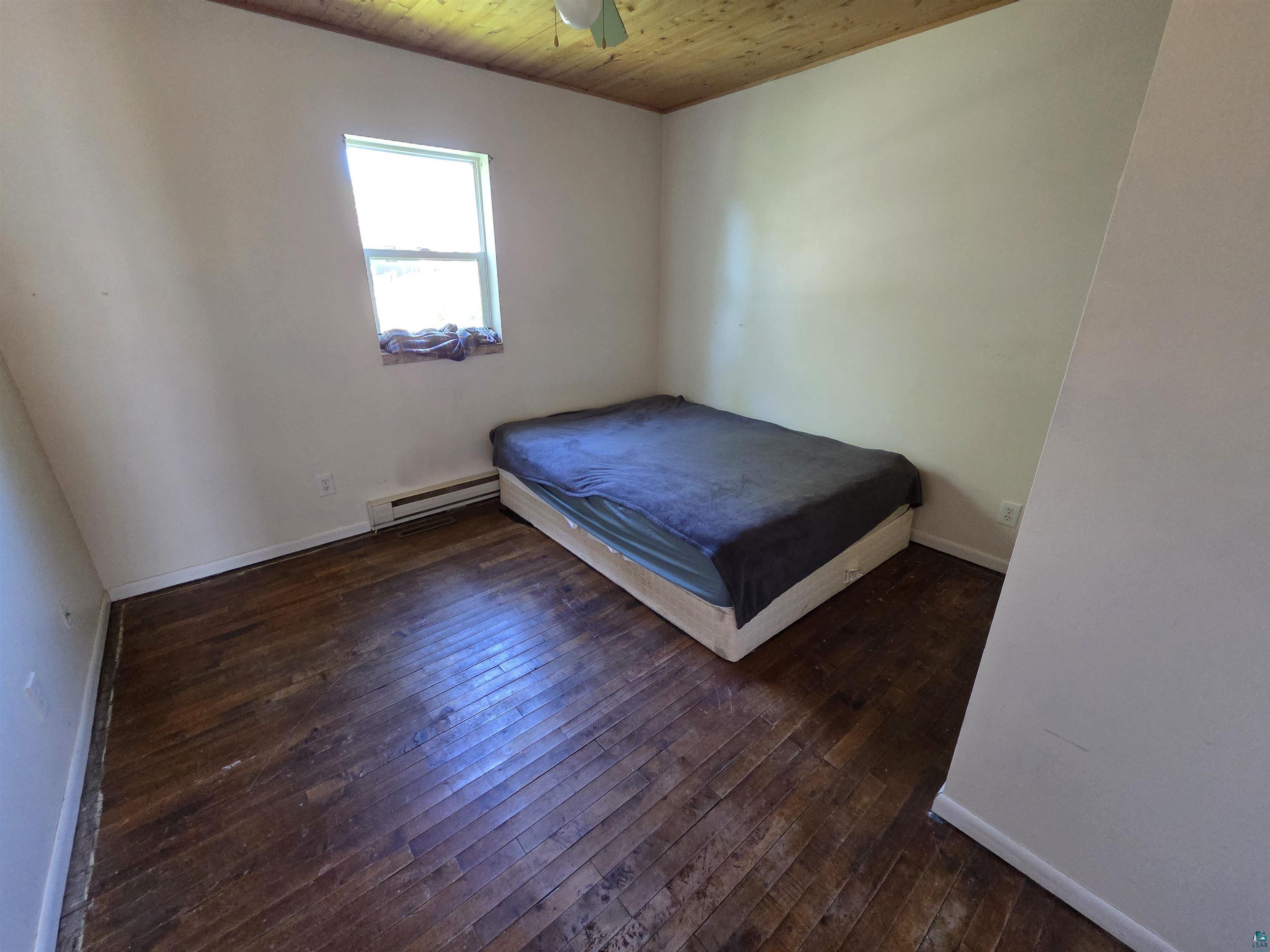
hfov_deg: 106.2
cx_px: 635
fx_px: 477
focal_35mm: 13
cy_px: 476
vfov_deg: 89.9
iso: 800
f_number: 2.2
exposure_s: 1/60
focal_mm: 2.2
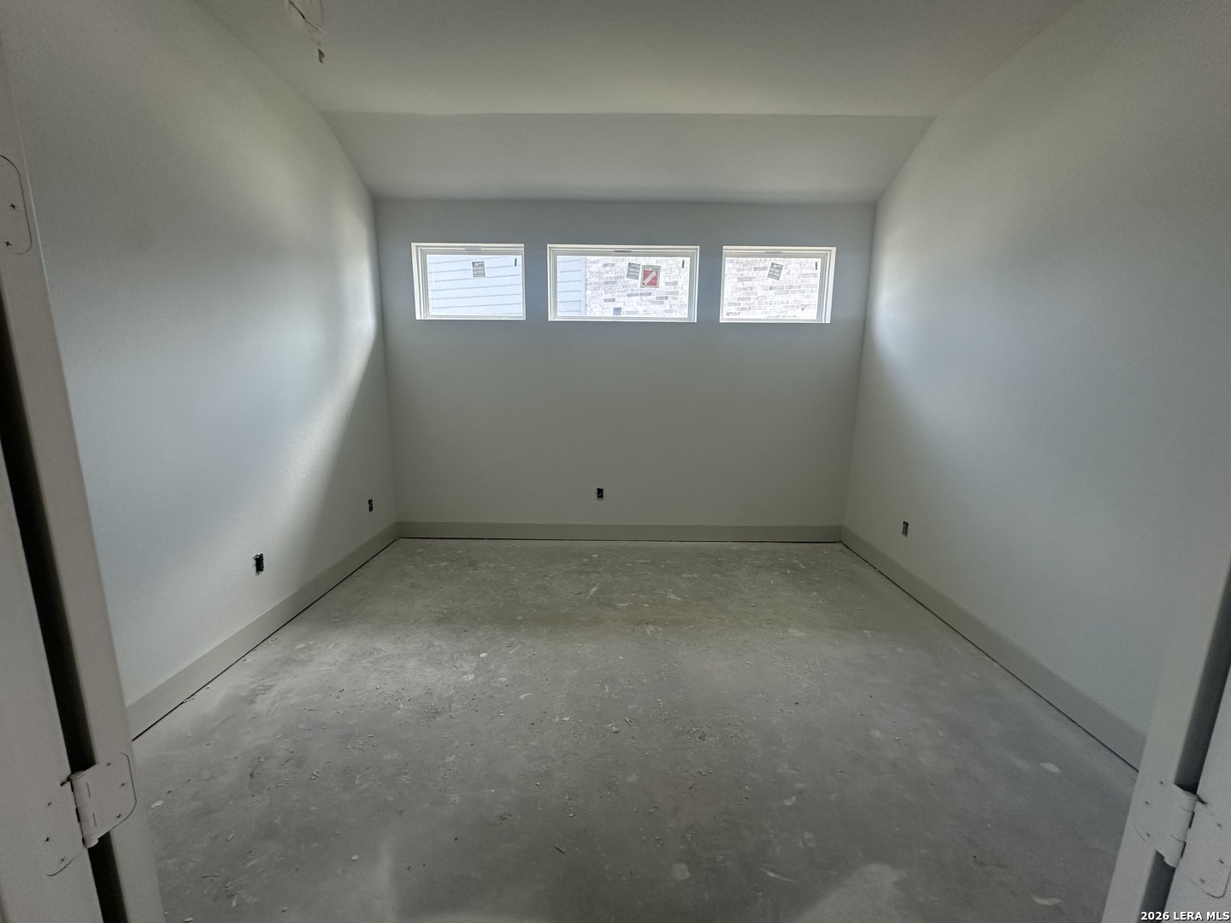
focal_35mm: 14
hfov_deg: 102.1
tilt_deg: -9.6
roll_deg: -0.2
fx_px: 498
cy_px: 462
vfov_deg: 85.7
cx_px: 616
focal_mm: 2.22
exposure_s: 1/99
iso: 125
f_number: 2.2
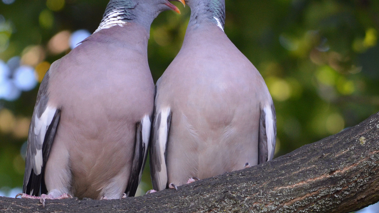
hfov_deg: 1.7
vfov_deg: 1.0
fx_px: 12652
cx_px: 169
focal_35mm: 1259
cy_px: 150
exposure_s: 1/200
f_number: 6.3
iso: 800
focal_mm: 500
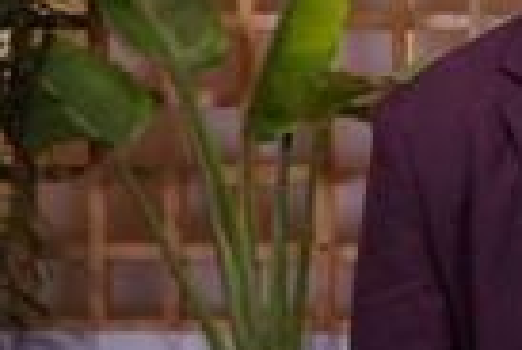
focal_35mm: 137
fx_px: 1991
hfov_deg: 14.4
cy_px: 93
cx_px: 663
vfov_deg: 10.0
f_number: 5
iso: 500
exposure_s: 1/125
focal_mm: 28
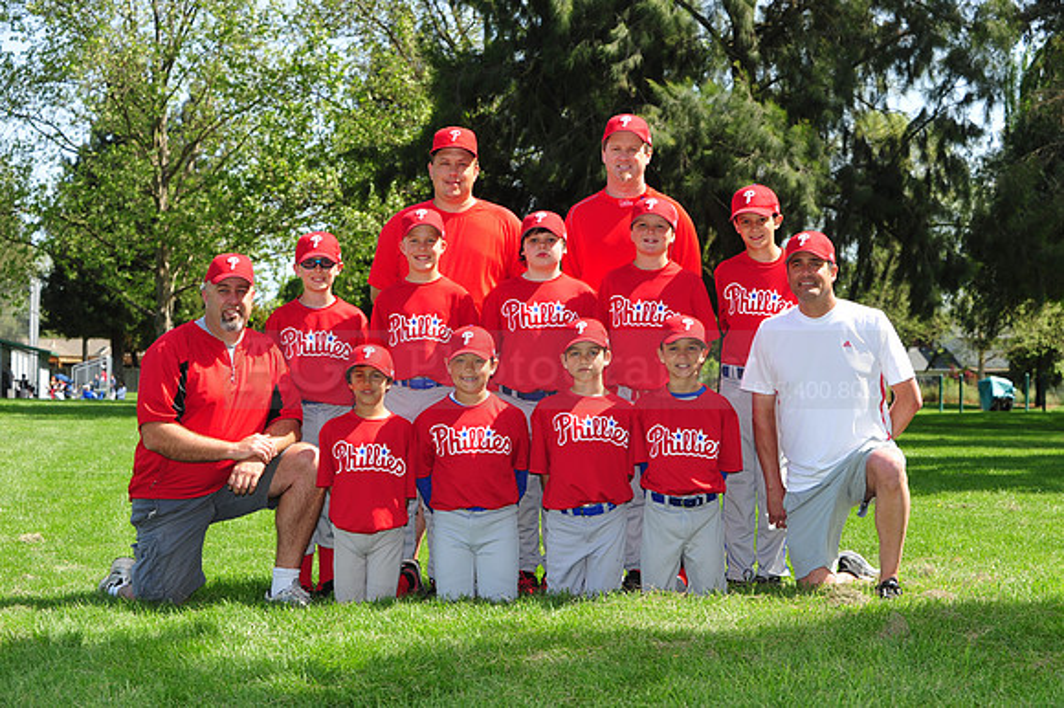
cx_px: 532
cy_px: 354
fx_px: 2363
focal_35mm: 80
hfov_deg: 25.4
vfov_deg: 17.0
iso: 200
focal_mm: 80
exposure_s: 1/250
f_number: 8
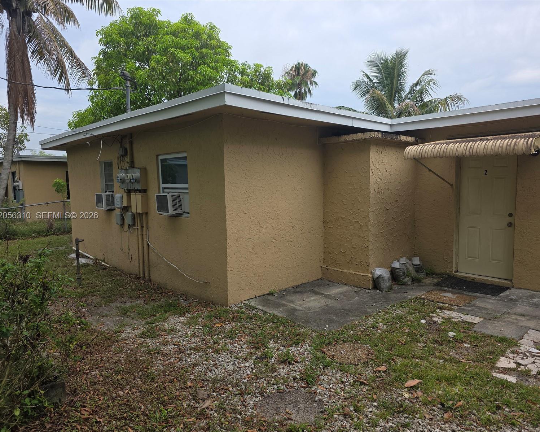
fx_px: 383
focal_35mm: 24
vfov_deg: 58.8
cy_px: 216
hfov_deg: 70.3
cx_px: 275
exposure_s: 1/255
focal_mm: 6.3
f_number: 1.7
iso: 12
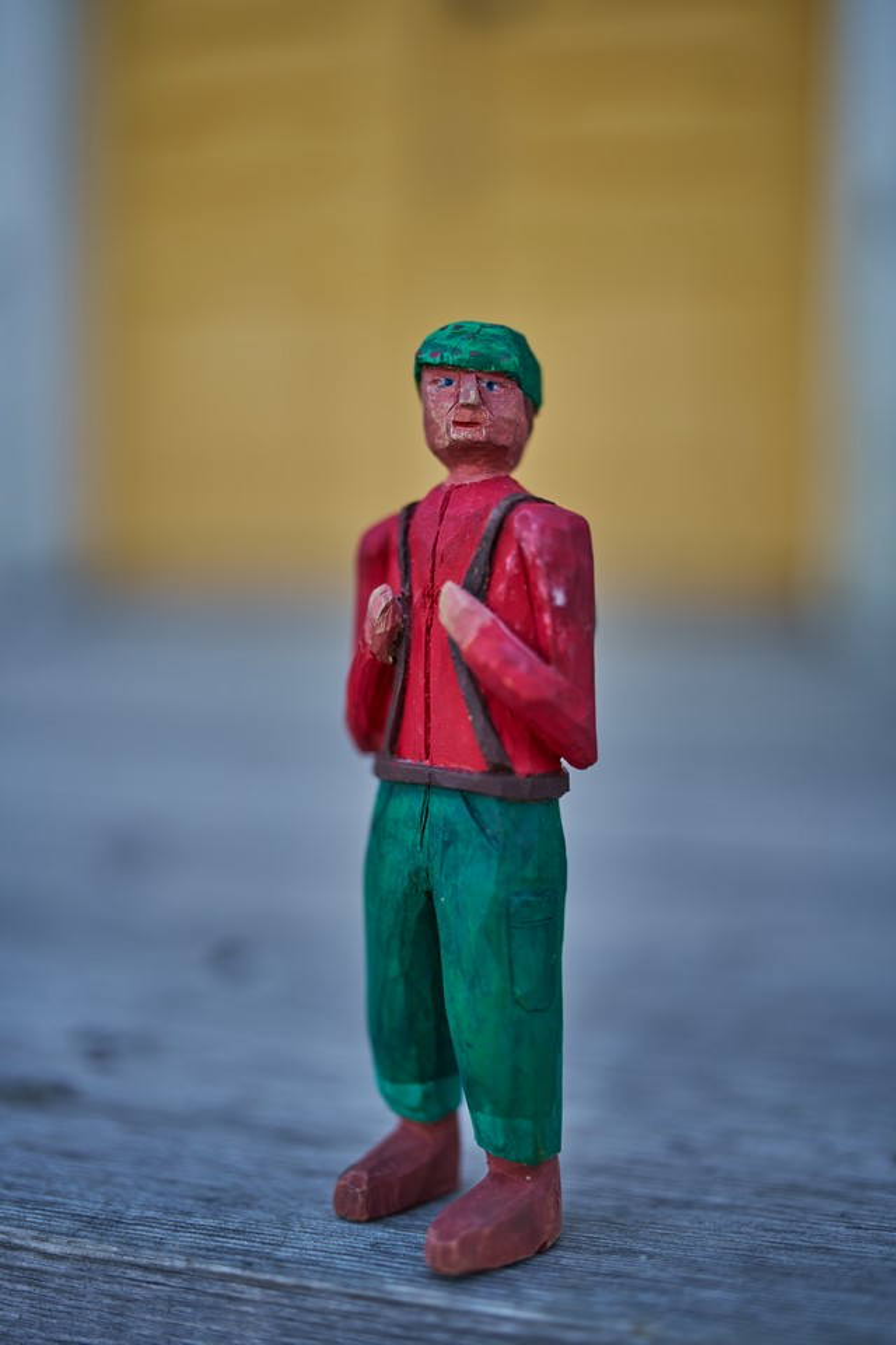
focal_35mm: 35
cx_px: 448
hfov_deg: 37.9
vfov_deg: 54.4
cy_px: 672
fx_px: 1307
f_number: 1.4
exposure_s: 1/1000
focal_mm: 35
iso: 100
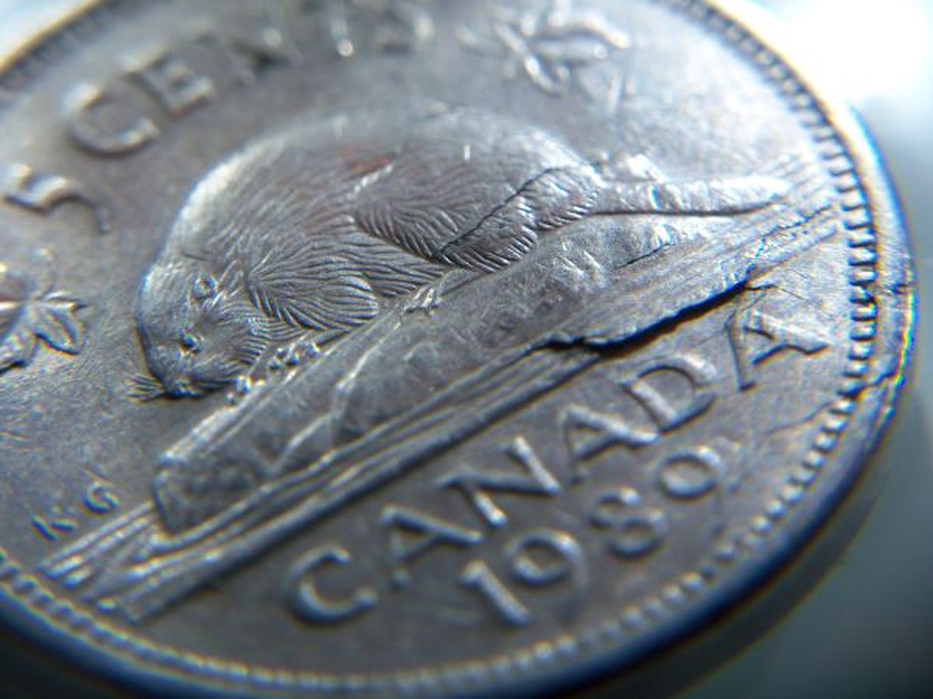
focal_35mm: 79
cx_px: 466
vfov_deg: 18.7
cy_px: 350
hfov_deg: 24.7
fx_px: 2129
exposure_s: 1/50
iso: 64
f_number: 3.6
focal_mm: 14
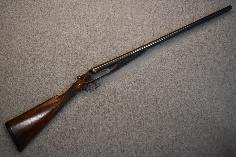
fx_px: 177
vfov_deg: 47.9
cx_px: 118
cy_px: 78
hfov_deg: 67.4
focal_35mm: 27
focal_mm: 18
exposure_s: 1/125
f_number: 3.5
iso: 1000
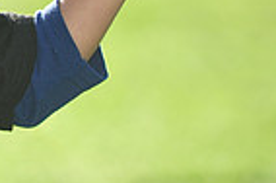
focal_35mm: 674
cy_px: -164
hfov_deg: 3.1
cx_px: -239
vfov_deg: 2.0
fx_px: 5156
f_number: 5
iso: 400
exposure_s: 1/1250
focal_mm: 165
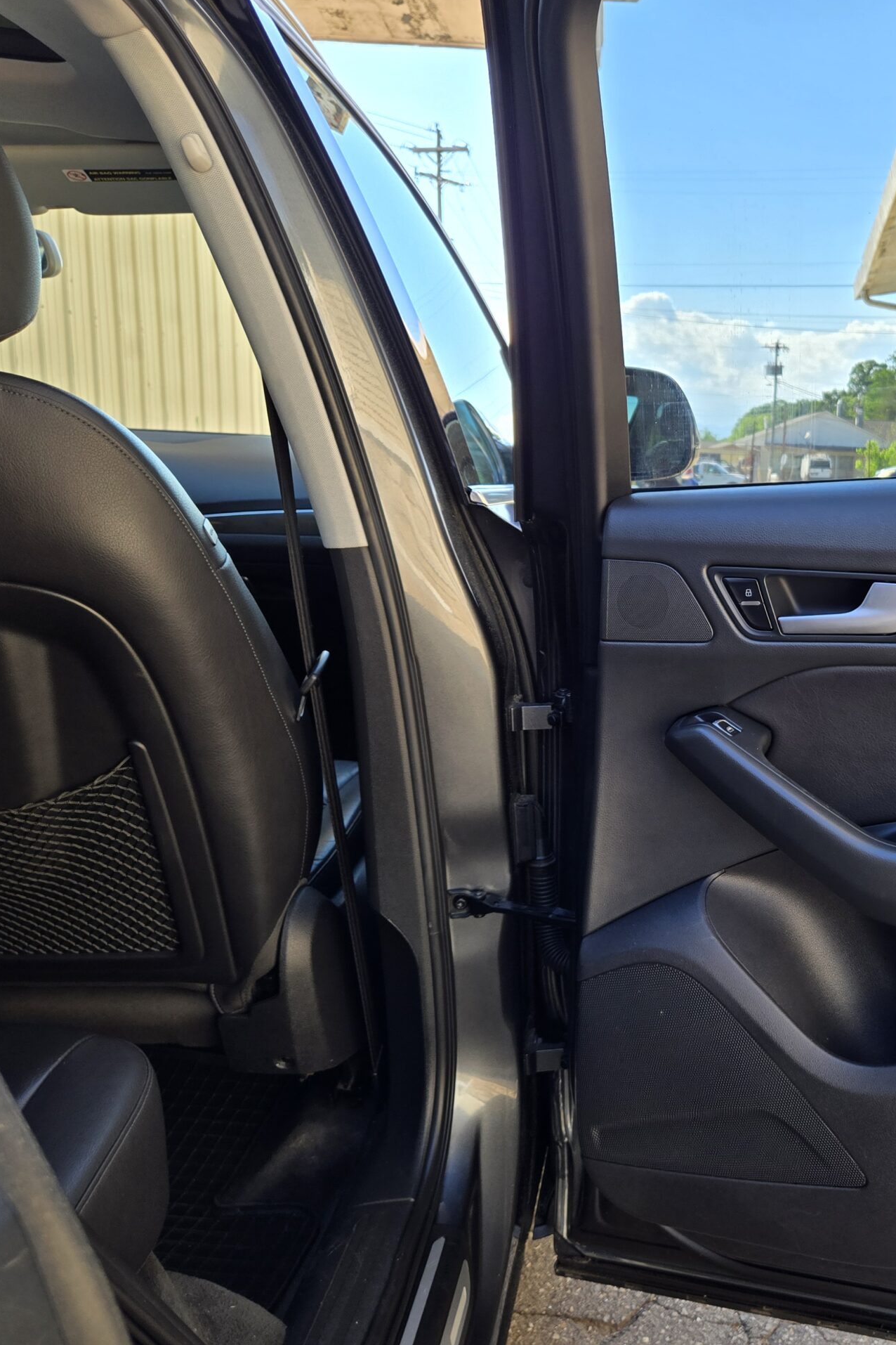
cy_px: 671
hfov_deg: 38.6
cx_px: 783
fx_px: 1195
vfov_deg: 58.7
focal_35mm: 32
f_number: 1.8
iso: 25
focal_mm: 5.4
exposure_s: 1/264
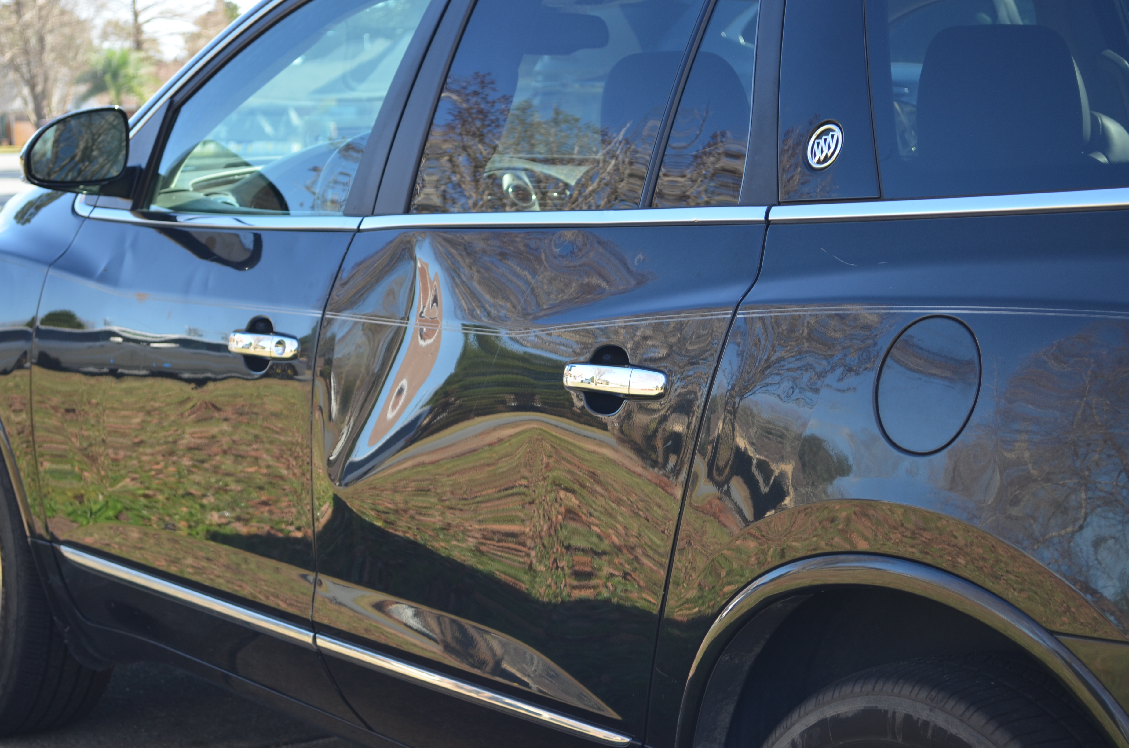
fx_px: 2582
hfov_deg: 24.7
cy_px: 374
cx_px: 564
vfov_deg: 16.5
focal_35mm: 82
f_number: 5.6
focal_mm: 55
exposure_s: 1/125
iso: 220
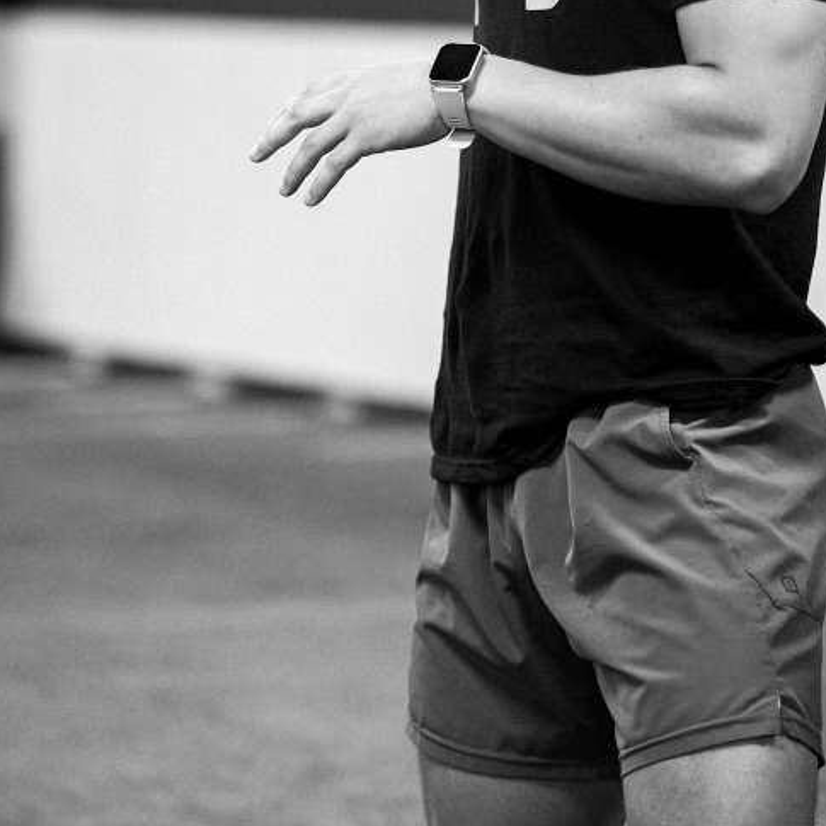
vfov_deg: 8.0
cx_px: 439
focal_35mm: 219
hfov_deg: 8.0
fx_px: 5912
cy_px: 9
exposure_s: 1/250
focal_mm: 122
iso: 4000
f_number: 2.8
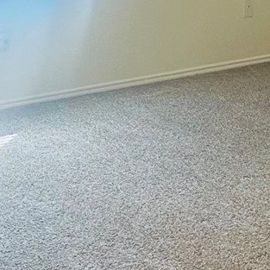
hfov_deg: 12.5
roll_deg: -1.0
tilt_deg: -8.5
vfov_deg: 12.4
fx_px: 1227
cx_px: 215
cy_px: -21
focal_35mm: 139
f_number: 1.78
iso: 125
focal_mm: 6.86
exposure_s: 1/120
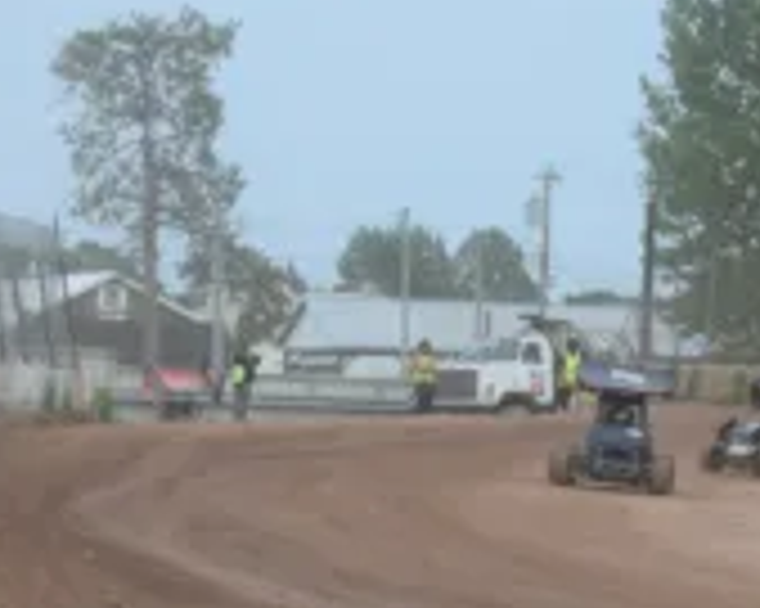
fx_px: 5890
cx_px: 751
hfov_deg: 7.4
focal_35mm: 262
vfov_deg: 5.9
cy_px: 504
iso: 720
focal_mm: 70
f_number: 4.5
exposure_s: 1/1000
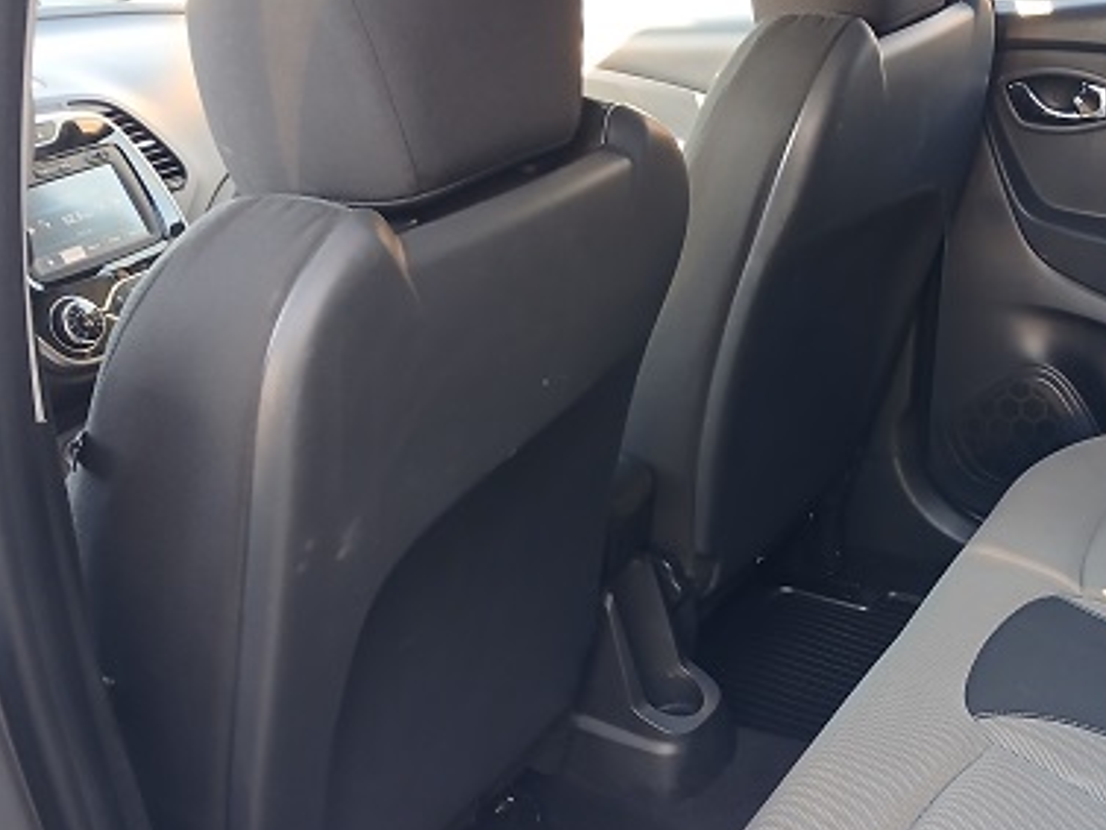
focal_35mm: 43
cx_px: 810
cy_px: 636
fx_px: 1374
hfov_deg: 42.7
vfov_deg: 32.9
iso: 250
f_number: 1.8
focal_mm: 3.98
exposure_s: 1/33.3
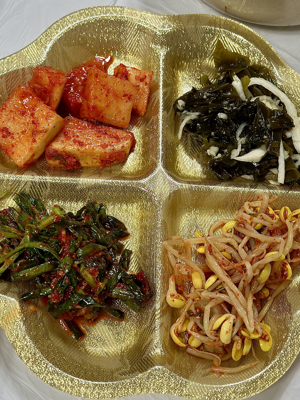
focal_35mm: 53
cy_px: 198
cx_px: 158
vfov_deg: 36.2
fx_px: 612
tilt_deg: -65.5
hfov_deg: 27.5
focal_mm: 6.86
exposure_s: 1/60
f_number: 1.78
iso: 160
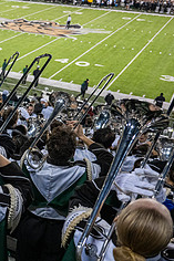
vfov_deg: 33.9
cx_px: -129
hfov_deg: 18.5
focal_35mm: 59
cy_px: 111
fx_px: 428
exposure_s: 1/500
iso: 2000
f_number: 3.2
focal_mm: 24
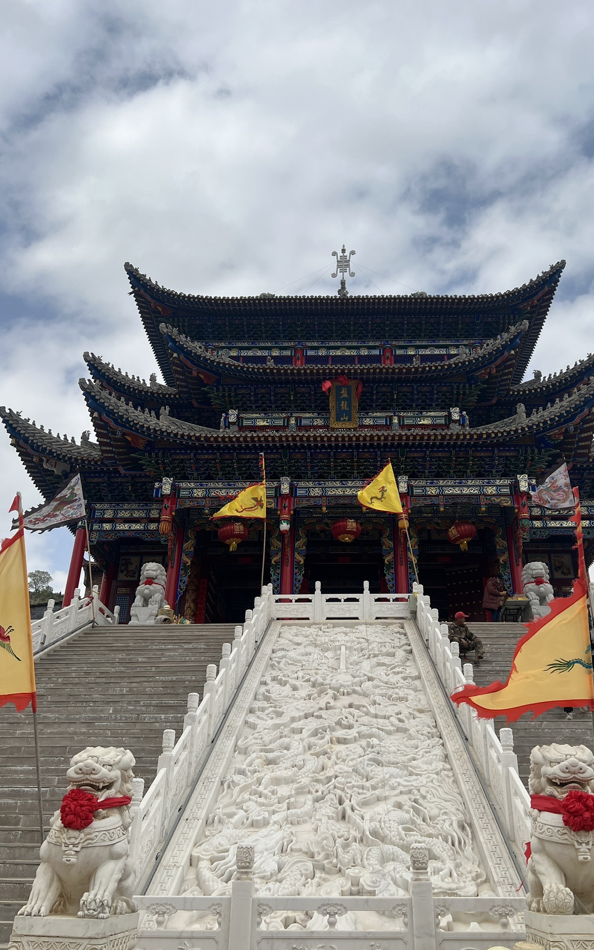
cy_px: 475
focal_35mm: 28
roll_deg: +0.0
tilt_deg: +27.1
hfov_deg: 44.5
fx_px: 725
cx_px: 331
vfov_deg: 66.5
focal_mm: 5.7
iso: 50
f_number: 1.5
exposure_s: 1/6579
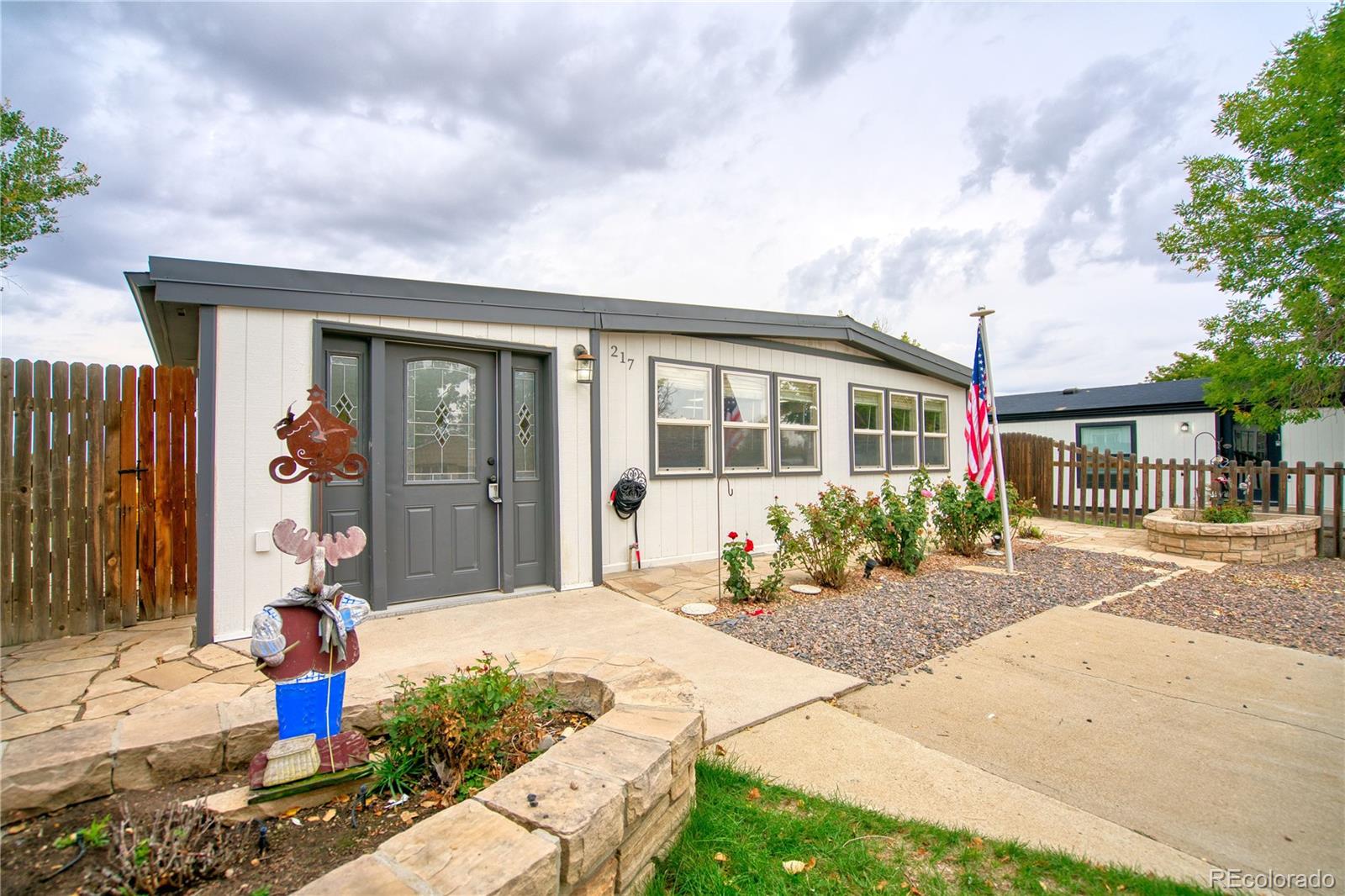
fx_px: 598
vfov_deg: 73.7
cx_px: 672
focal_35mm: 16
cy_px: 448
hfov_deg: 96.7
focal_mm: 16
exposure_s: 1/1000
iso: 500
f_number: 4
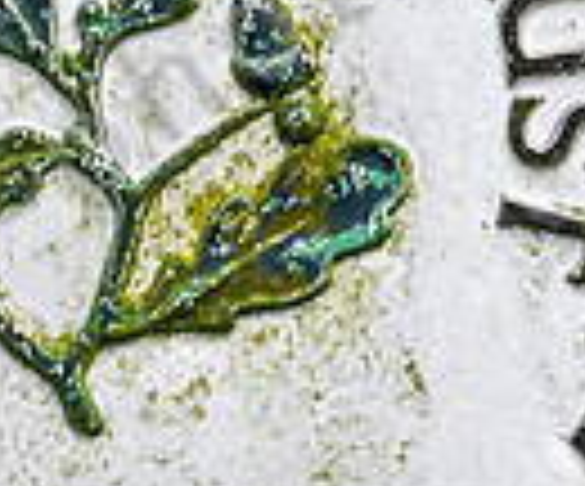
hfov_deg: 2.0
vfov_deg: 1.6
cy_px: 122
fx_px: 16909
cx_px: 416
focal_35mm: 962
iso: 100
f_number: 5
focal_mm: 200
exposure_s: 1/160
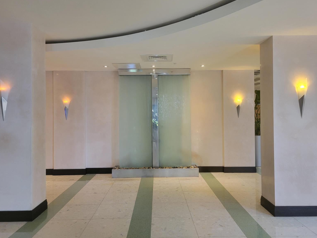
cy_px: 115
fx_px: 247
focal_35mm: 27
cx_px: 159
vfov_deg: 51.4
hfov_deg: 65.3
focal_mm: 5.4
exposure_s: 1/40
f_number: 1.8
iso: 200
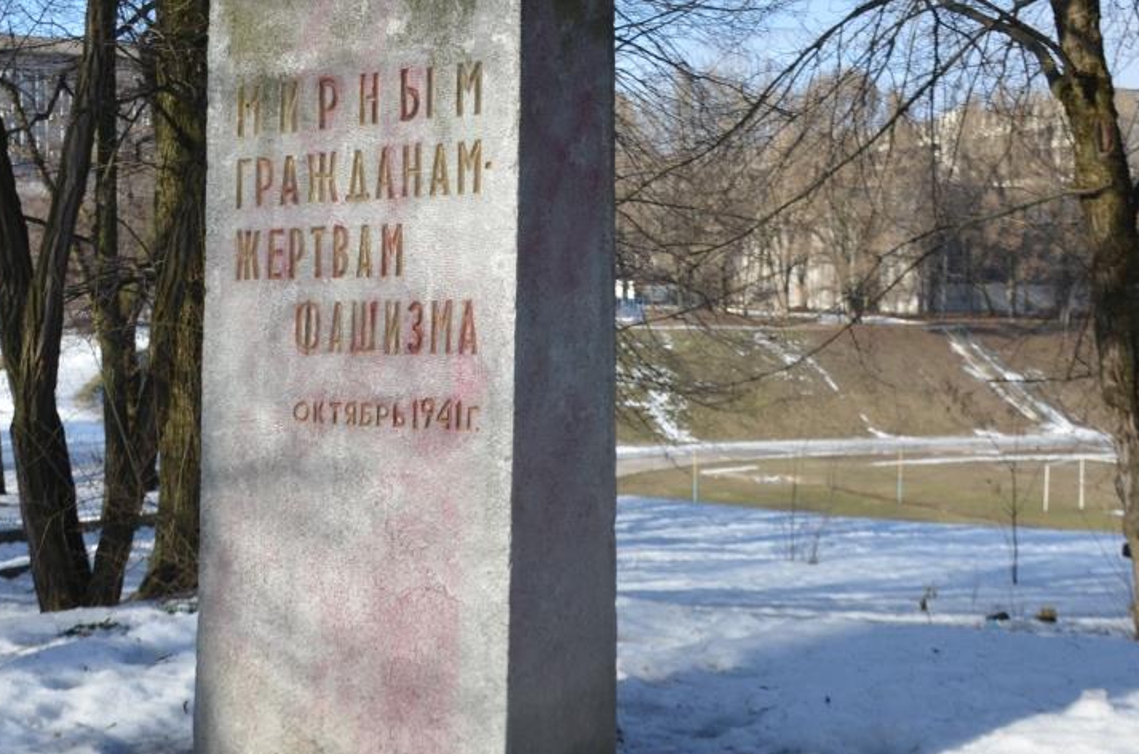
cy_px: 387
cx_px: 487
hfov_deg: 35.6
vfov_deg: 24.1
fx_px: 1768
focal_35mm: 56
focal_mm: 26
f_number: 8
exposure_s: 1/250
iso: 125
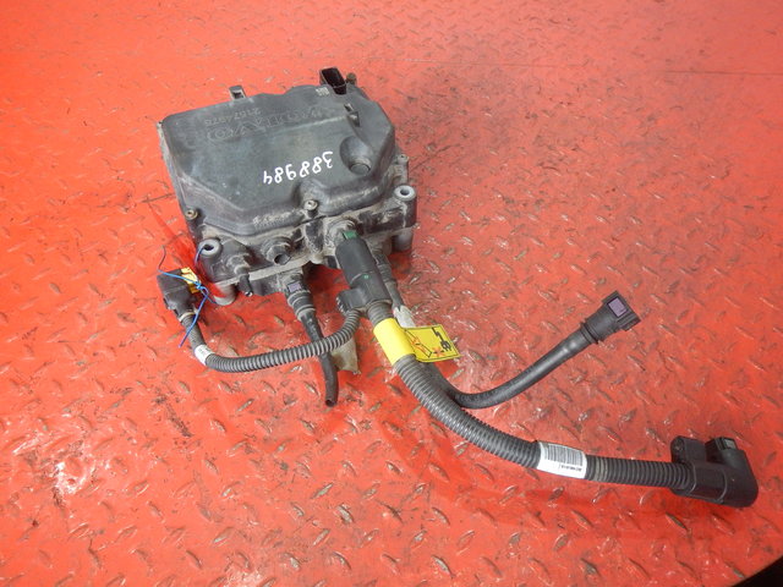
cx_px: 392
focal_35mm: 28
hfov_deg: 63.4
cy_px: 294
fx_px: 633
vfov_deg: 49.7
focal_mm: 5
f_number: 3.9
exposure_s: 1/50
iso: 400
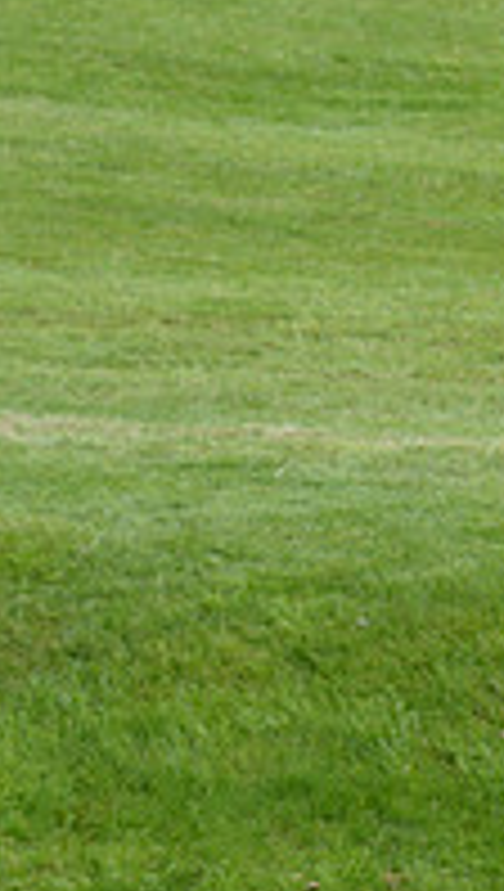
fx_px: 9416
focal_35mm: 398
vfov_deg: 5.4
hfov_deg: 3.0
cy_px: 346
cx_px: 1228
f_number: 8
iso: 800
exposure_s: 1/1000
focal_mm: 130
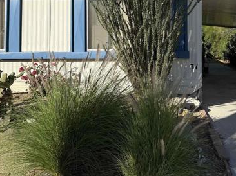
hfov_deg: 43.3
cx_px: 179
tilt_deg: +2.1
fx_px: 286
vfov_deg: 33.4
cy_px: 36
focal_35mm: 42
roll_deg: +0.1
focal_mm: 6.76
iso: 80
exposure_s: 1/3759
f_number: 1.78
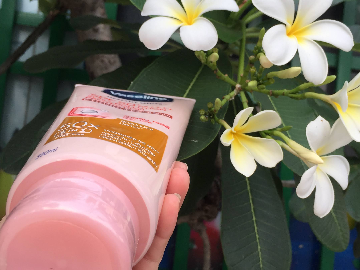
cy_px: 140
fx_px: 458
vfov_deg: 32.9
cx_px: 187
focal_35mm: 44
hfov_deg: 42.9
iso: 32
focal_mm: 4.15
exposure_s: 1/297
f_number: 2.2
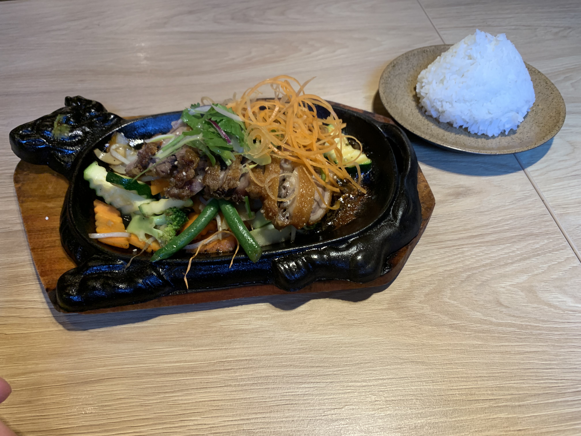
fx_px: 436
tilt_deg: -50.5
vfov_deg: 53.1
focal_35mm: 26
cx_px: 290
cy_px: 218
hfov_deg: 67.3
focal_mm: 4.25
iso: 250
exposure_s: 1/50
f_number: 1.8
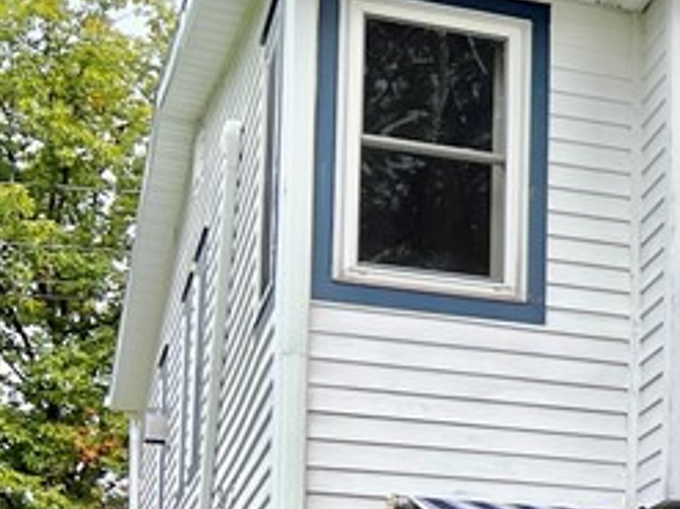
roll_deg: +0.1
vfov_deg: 13.3
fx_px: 2121
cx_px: 1173
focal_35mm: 108
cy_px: 625
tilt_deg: +4.5
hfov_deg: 15.9
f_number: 1.5
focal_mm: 5.7
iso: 50
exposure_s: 1/982
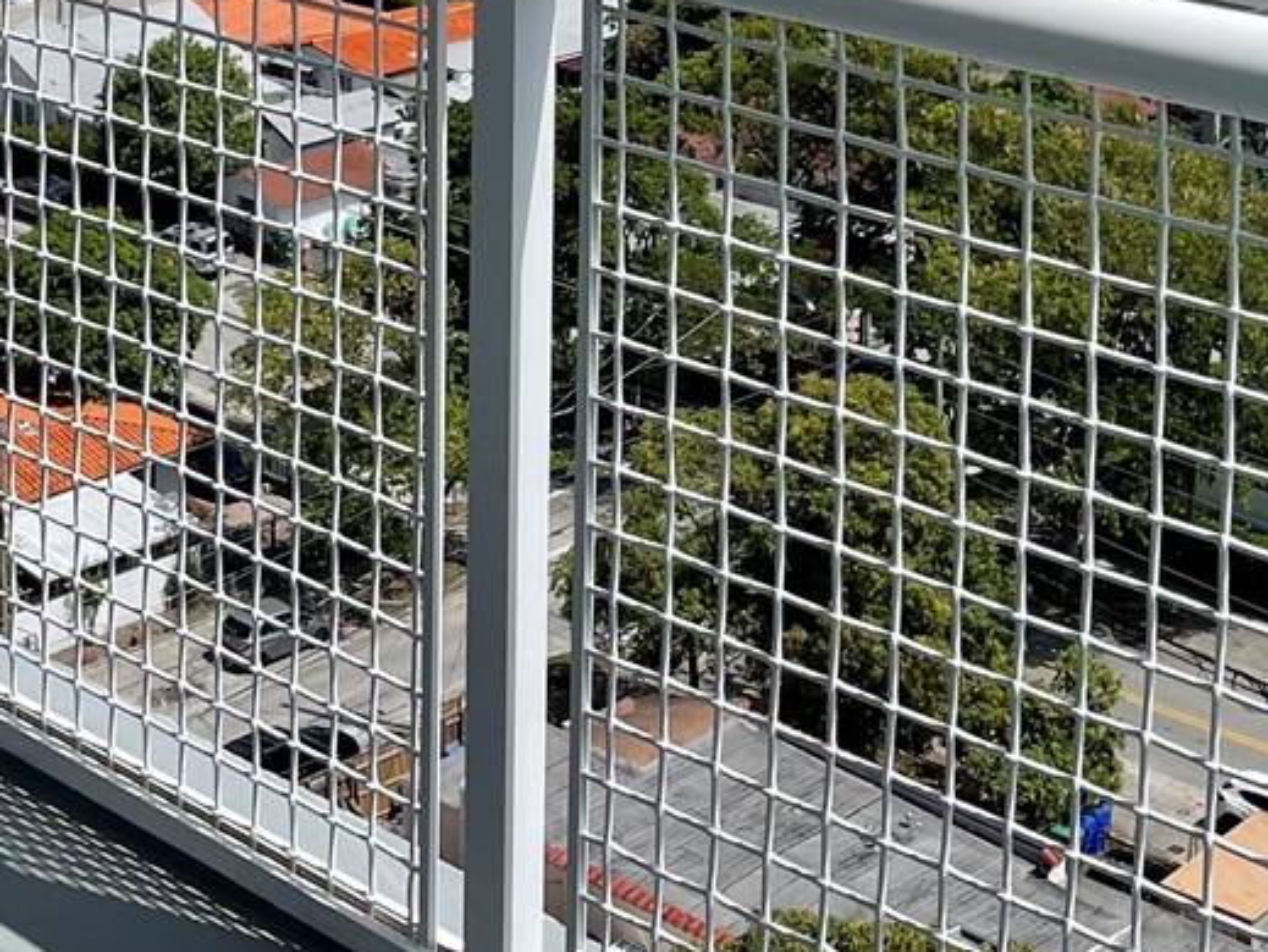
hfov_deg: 25.3
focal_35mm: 77
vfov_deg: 18.1
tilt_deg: -9.7
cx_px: 489
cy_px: -210
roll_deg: -0.4
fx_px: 2823
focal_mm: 5.1
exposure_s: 1/5128
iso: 32
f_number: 1.6
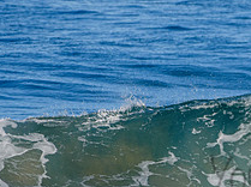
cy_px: 164
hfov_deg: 1.0
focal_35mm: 2005
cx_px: 334
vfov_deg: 0.7
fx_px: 14513
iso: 250
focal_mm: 500
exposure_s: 1/2000
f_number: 5.6
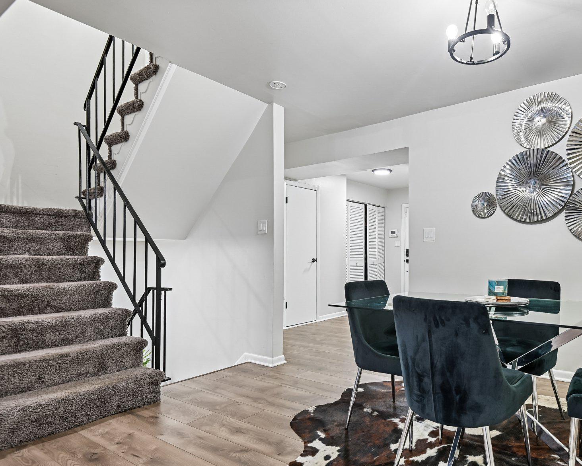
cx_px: 382
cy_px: 255
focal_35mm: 21
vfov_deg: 65.4
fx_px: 362
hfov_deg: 75.5
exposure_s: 1/1.67
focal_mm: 16
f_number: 8
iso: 100
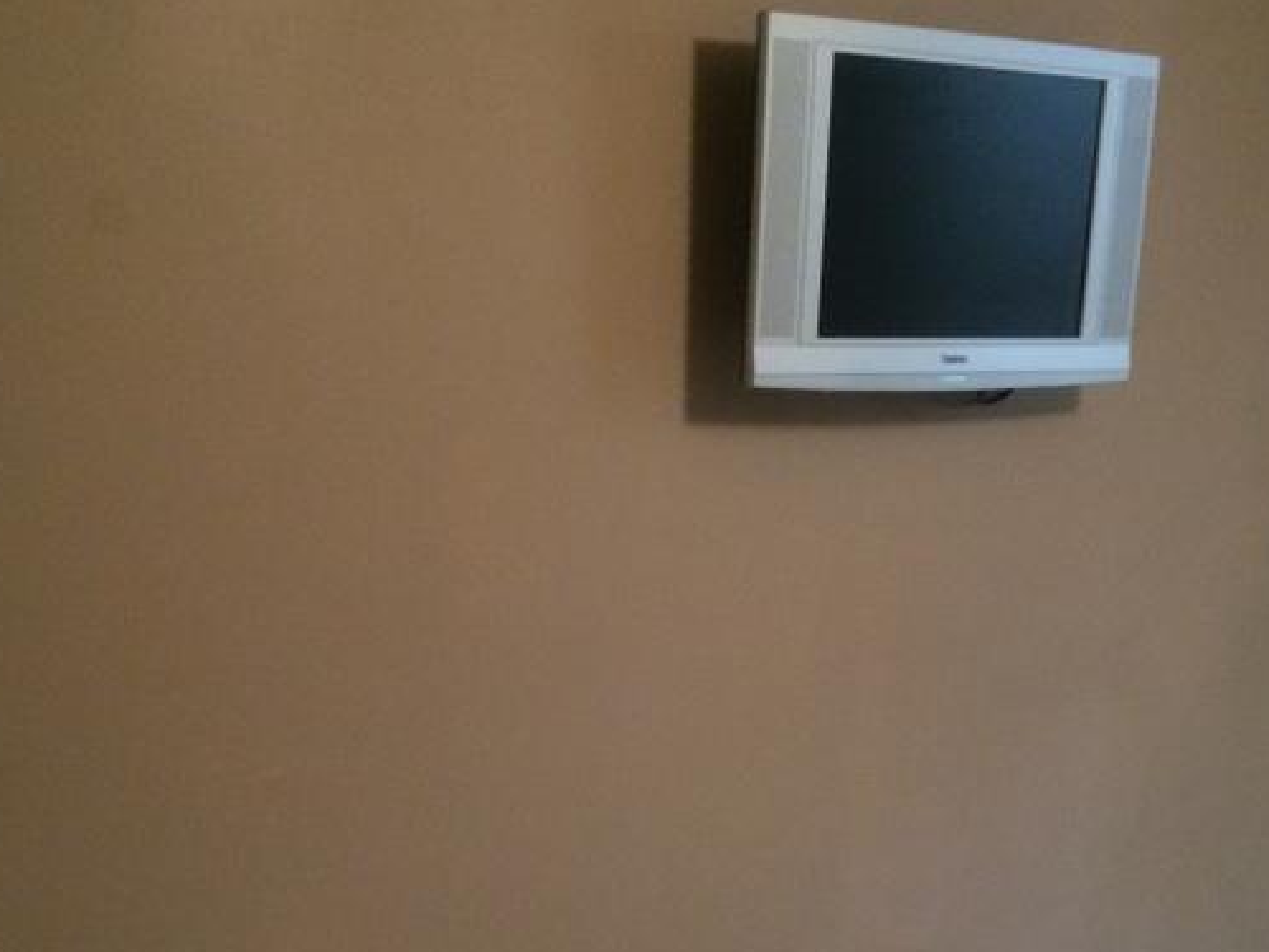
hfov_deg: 39.6
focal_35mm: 48
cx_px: 733
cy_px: 635
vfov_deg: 30.0
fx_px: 1760
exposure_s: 1/15
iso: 400
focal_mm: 4.12
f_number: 2.2
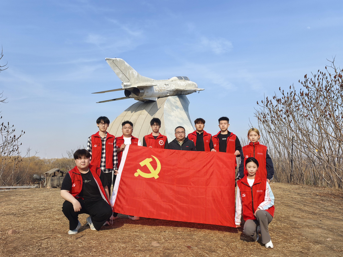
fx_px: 268
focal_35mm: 27
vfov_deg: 51.4
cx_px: 172
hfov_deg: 65.3
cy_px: 128
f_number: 4
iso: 50
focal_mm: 6.98
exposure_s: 1/334
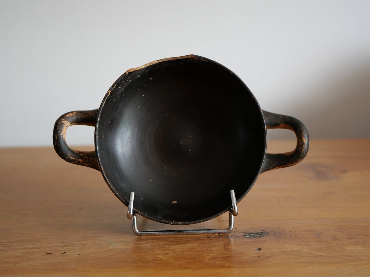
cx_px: 185
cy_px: 138
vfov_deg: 24.4
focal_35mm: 60
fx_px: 641
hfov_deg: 32.2
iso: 320
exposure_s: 1/60
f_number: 2.8
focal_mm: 30
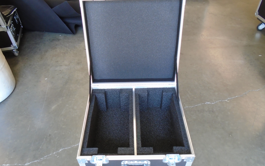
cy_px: 98
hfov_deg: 66.5
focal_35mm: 28
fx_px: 202
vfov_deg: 44.4
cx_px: 131
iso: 250
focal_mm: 4.6
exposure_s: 1/30
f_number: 3.2
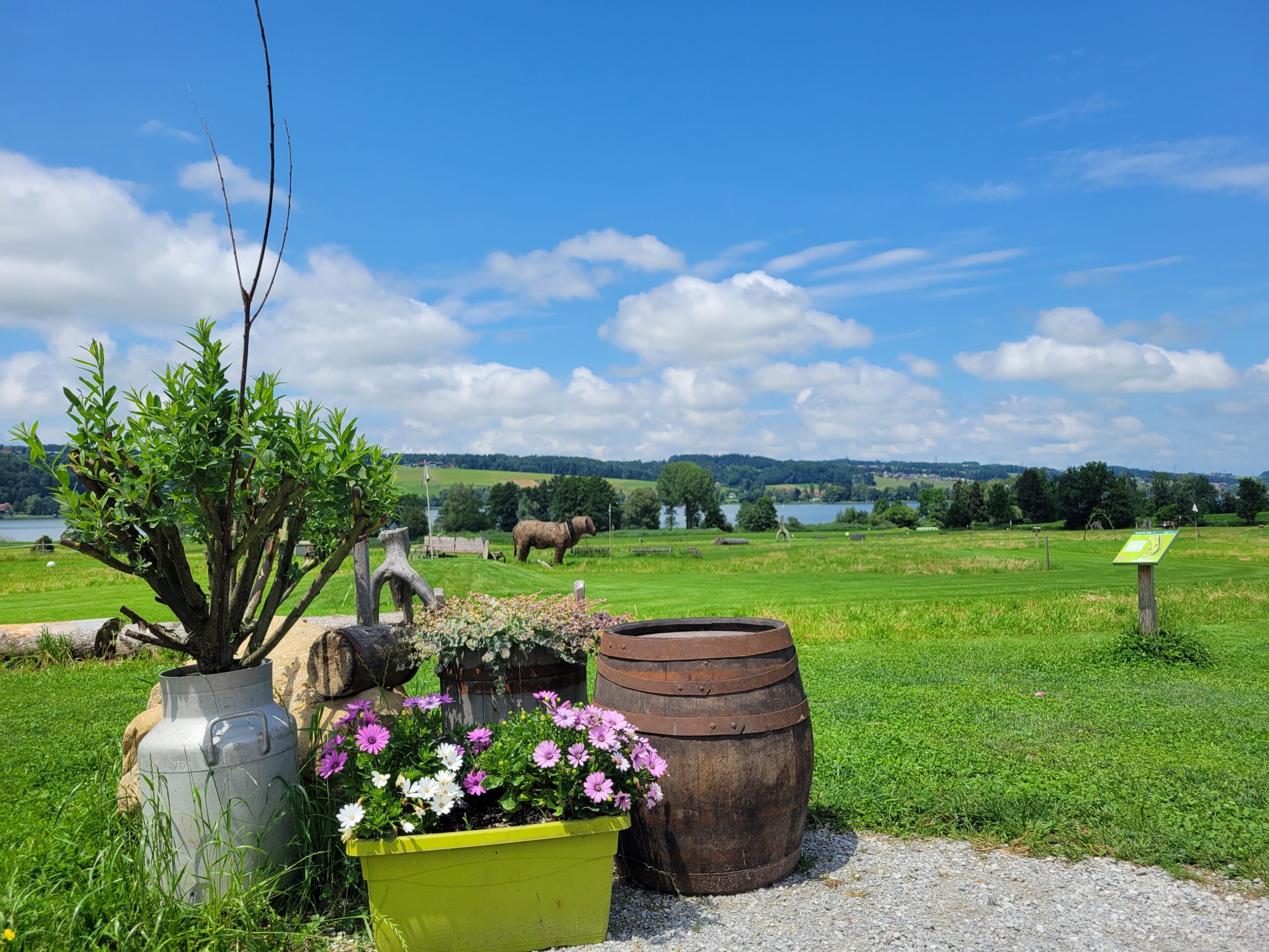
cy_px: 476
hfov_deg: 67.3
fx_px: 953
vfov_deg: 53.1
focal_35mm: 26
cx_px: 634
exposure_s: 1/2929
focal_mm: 5.4
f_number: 1.8
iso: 40
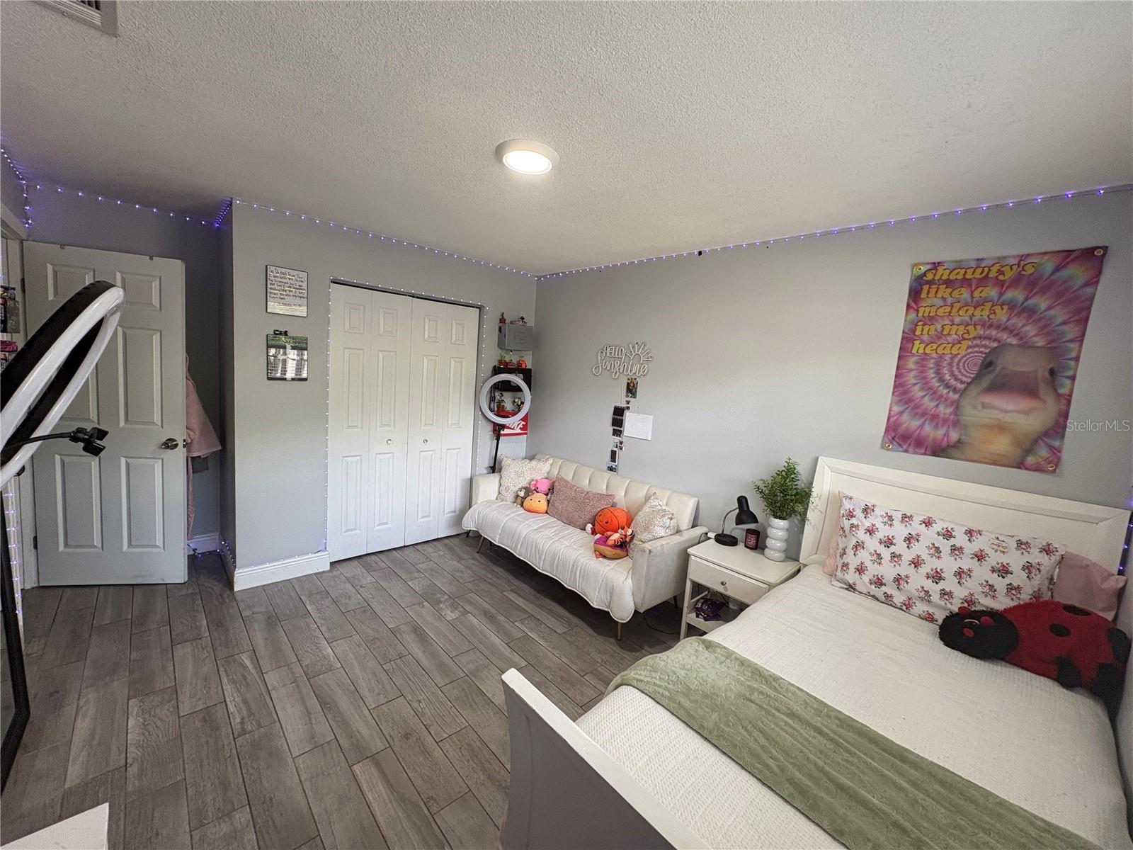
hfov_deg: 102.1
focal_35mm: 14
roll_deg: -3.6
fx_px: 458
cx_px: 566
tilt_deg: -6.4
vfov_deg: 85.7
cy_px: 425
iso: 160
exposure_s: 1/120
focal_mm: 2.22
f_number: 2.2
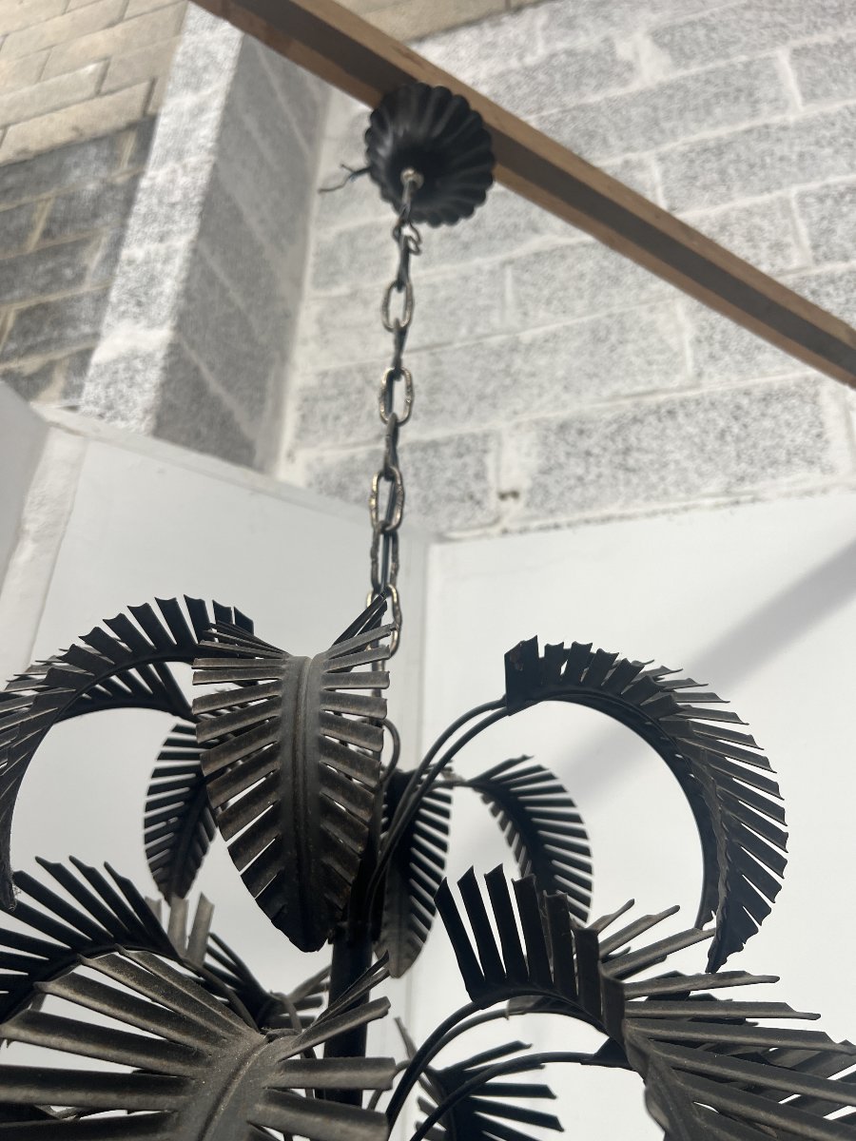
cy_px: 570
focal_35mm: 26
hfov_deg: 53.1
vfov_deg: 67.3
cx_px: 428
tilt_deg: +30.3
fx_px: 857
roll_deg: -1.5
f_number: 1.5
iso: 50
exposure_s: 1/121
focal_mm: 5.7
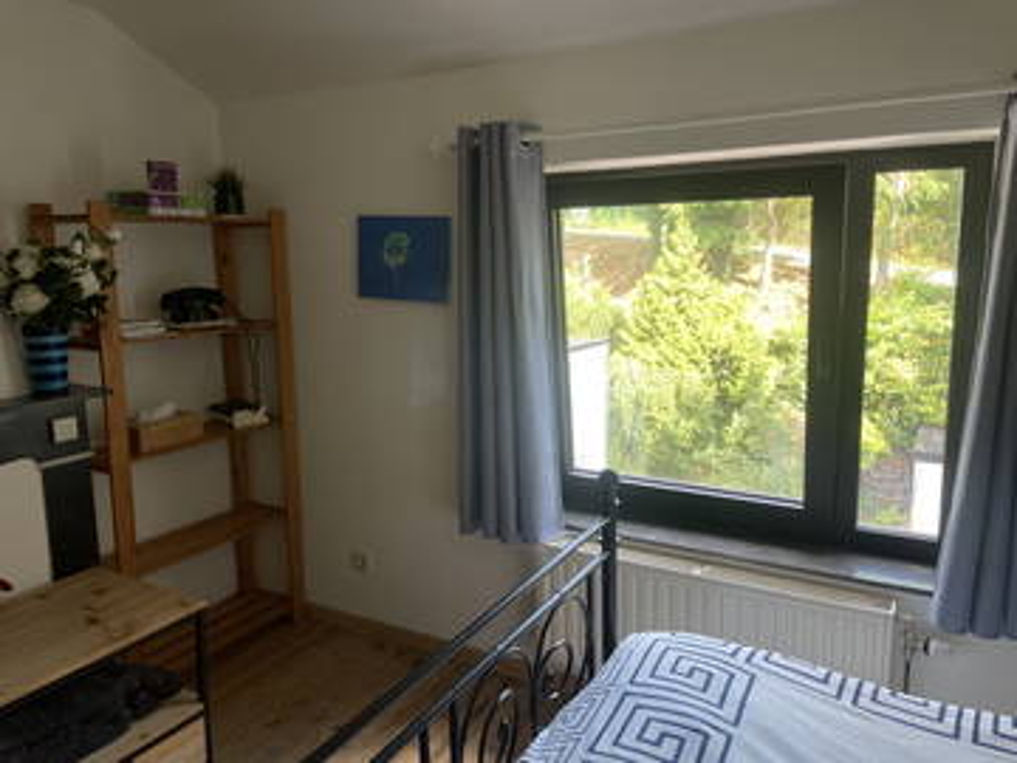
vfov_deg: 53.1
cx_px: 508
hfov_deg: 67.3
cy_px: 382
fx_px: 764
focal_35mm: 26
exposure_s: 1/121
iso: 80
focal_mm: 4.2
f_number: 1.6
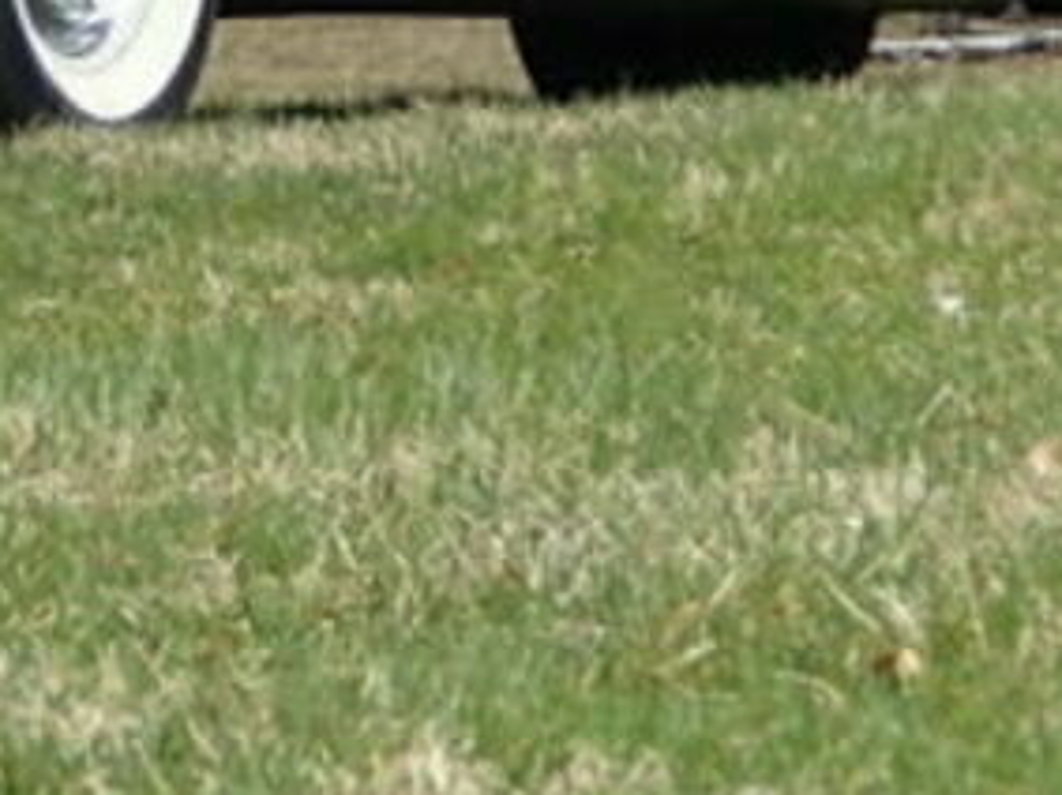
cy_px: -364
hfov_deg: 8.0
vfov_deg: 6.0
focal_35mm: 246
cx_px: 323
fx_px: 7544
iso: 100
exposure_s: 1/200
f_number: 5
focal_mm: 10.35
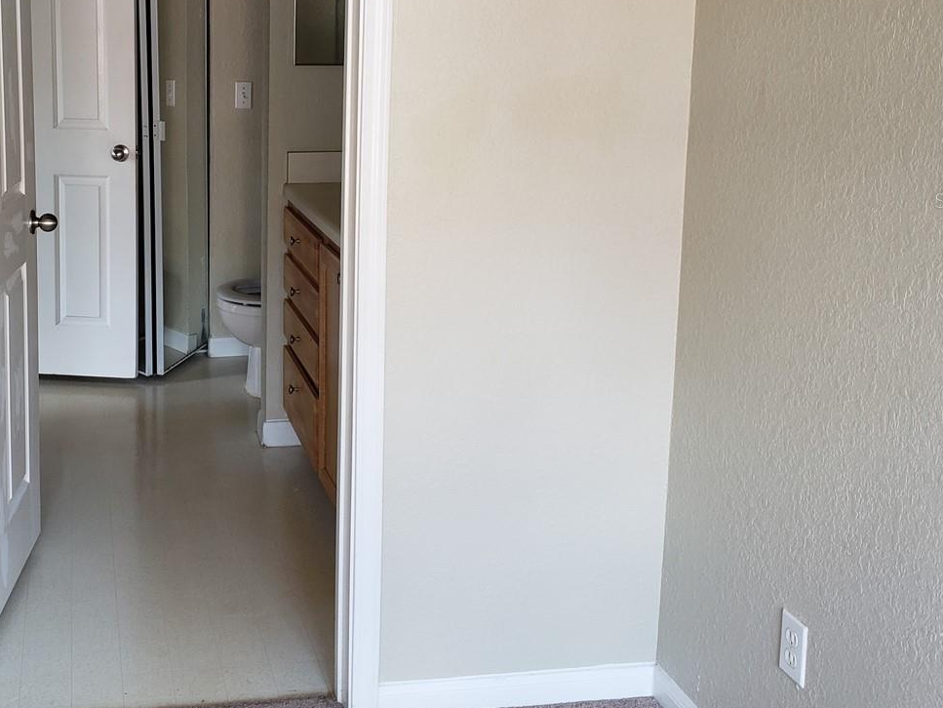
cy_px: 200
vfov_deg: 33.1
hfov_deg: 42.6
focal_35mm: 43
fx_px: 1172
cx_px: 247
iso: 100
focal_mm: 4.3
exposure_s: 1/50
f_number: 2.4
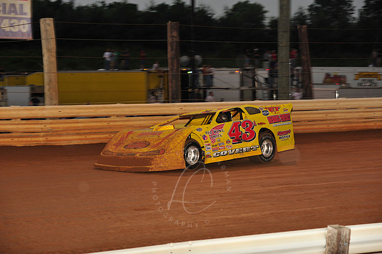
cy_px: 127
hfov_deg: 17.1
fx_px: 1273
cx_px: 191
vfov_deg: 11.4
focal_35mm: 120
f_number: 6.3
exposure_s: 1/320
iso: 800
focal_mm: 120
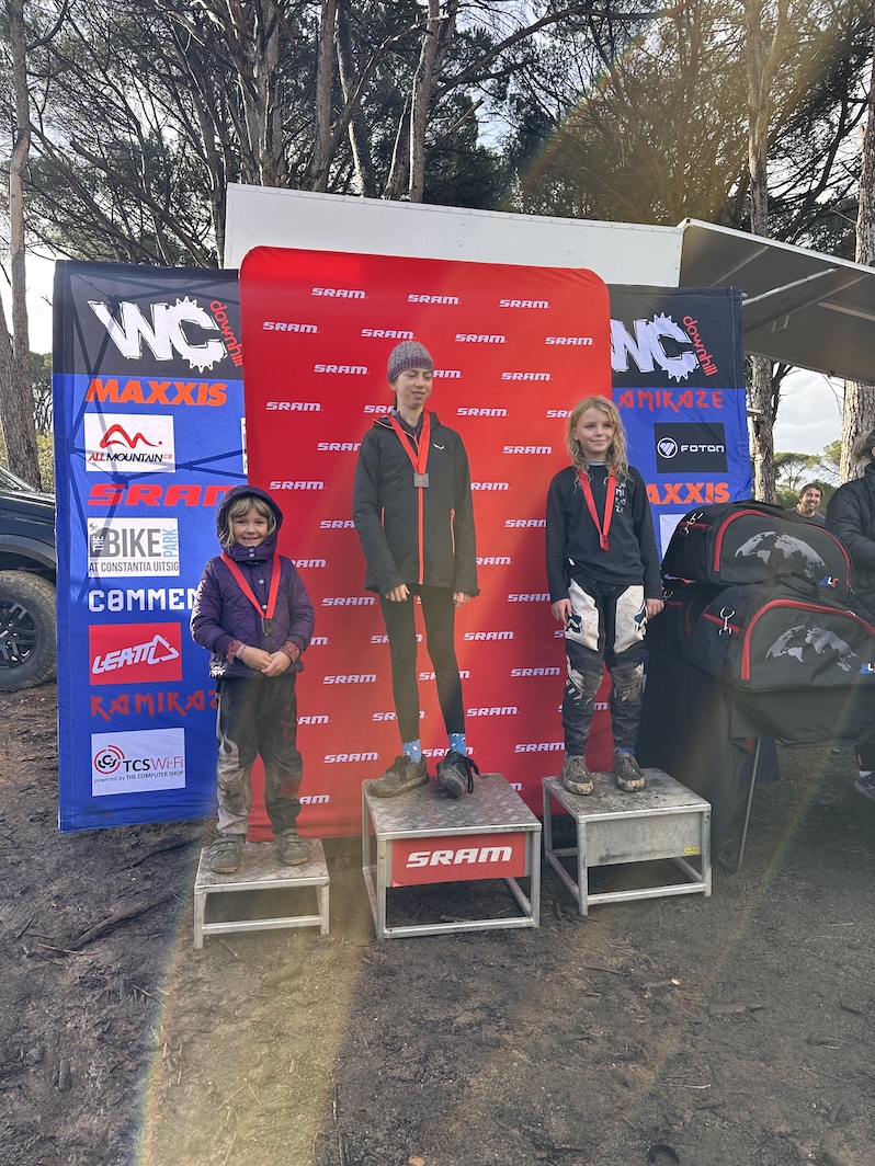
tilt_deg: +1.6
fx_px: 809
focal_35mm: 24
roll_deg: +3.1
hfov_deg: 56.8
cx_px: 438
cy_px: 583
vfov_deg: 71.6
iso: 80
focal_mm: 6.86
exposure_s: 1/663
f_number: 1.78
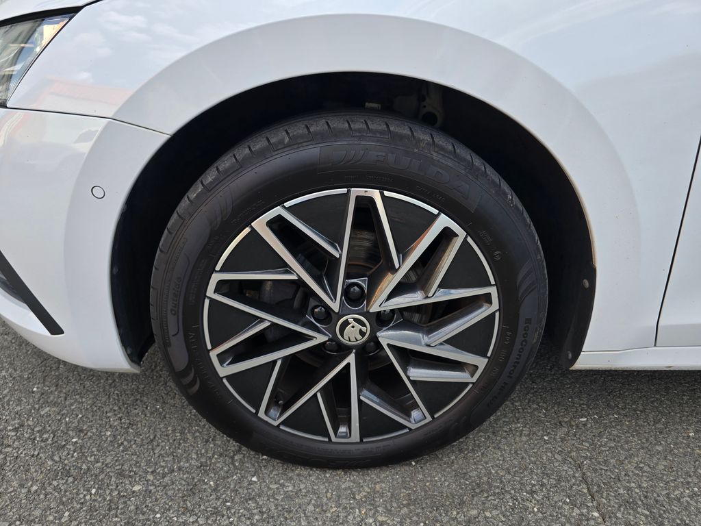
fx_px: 466
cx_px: 350
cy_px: 263
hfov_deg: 73.9
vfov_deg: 58.9
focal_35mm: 23
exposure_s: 1/180
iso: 20
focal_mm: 6.3
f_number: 1.7
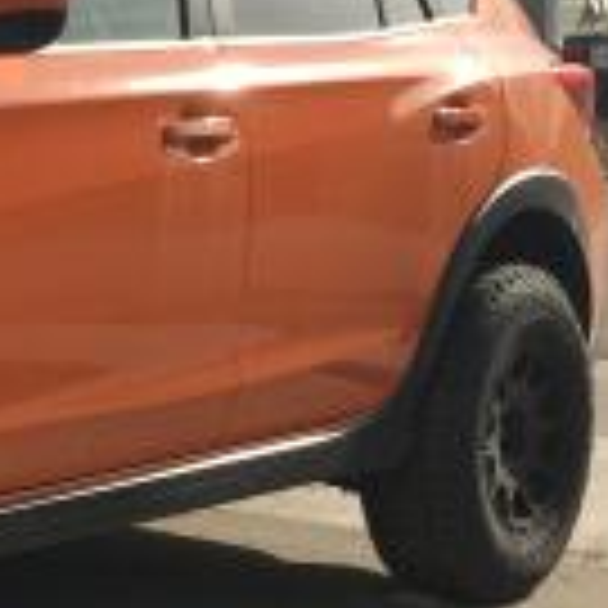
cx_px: -284
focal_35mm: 96
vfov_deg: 18.1
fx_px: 1908
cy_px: 383
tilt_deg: -9.8
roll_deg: +4.2
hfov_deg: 16.6
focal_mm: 4.15
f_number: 2.2
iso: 25
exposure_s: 1/1399
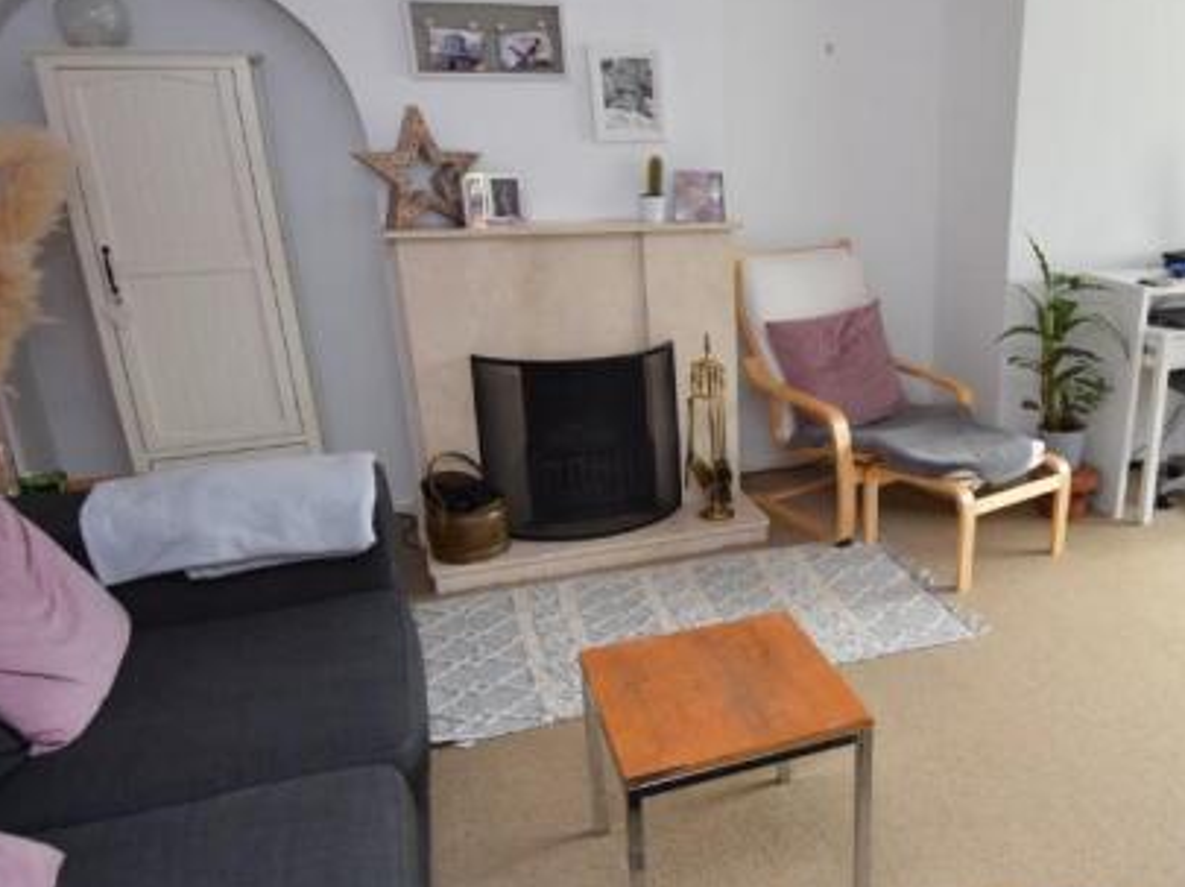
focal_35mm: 28
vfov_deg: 49.6
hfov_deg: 61.1
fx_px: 958
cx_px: 837
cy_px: 479
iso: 800
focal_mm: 12
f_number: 4.5
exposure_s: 1/80
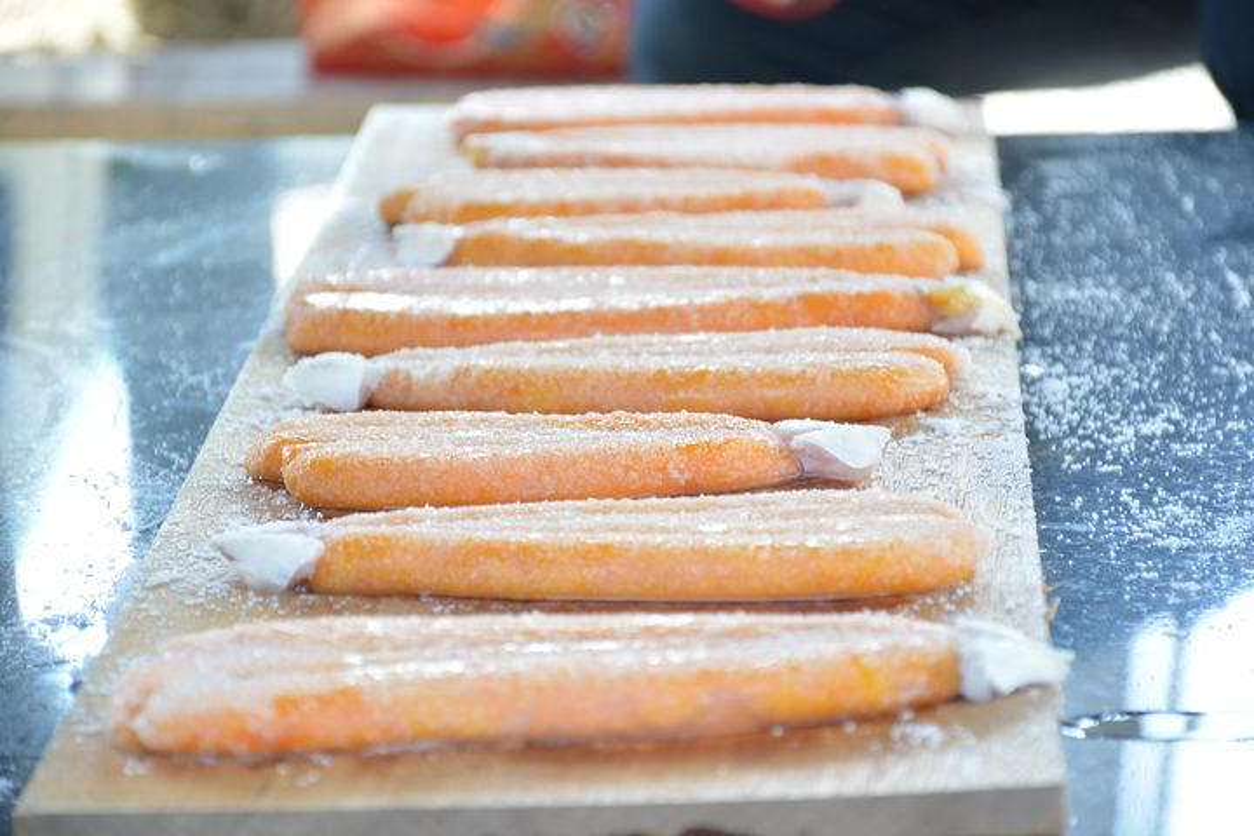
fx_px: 7314
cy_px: 418
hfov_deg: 9.8
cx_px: 627
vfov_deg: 6.5
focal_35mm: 210
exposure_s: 1/80
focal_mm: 140
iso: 640
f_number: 5.6
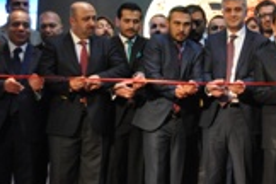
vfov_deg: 15.0
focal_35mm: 91
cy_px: 66
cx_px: 237
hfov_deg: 22.0
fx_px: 698
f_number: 4
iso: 800
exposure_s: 1/50
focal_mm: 22
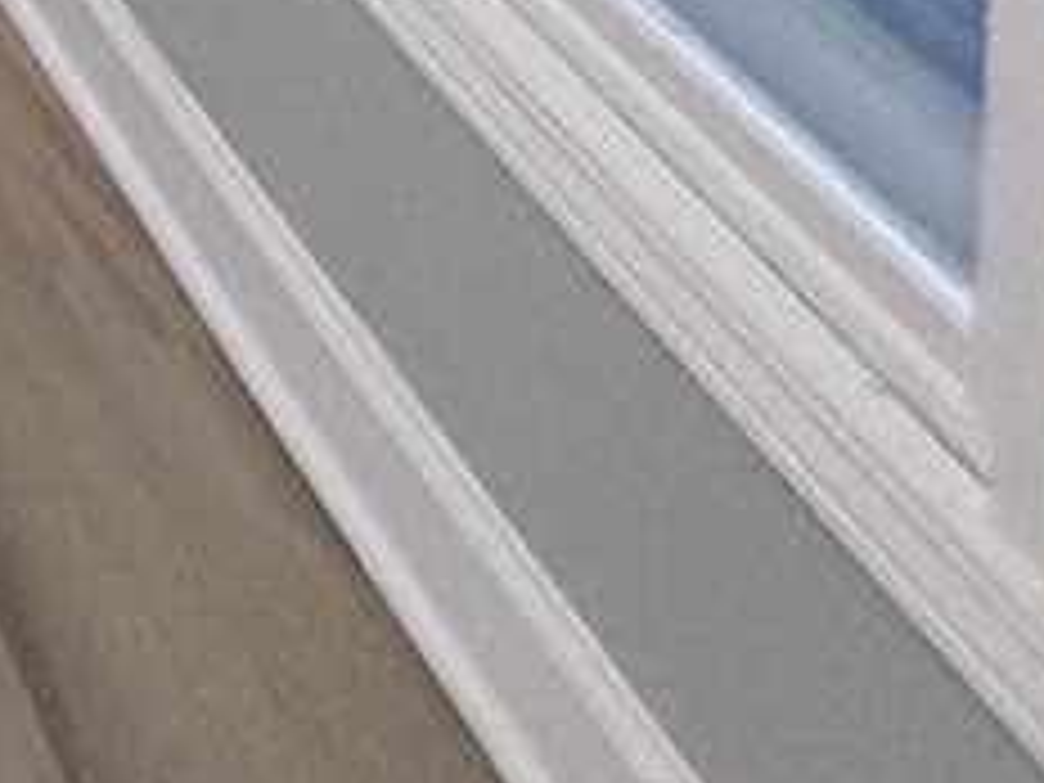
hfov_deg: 11.3
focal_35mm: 87
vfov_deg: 11.9
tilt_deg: -2.6
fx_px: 2624
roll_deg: -0.2
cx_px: -2133
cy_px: -1346
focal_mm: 2.22
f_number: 2.2
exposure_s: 1/120
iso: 320
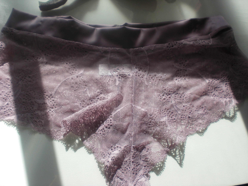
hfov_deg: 49.0
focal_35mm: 38
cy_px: 93
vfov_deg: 37.7
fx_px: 272
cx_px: 124
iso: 64
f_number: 3.1
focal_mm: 6.3
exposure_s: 1/500
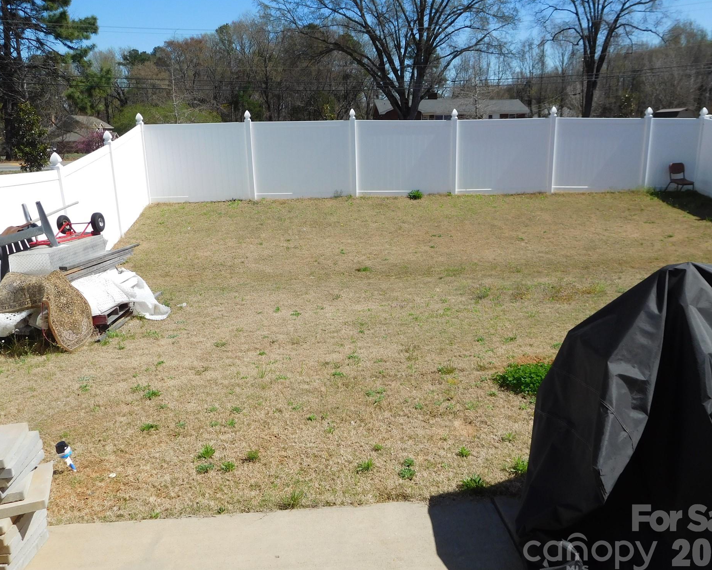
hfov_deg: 64.1
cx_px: 361
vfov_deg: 53.2
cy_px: 284
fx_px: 569
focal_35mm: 27
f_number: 6.8
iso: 125
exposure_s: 1/500
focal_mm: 4.5
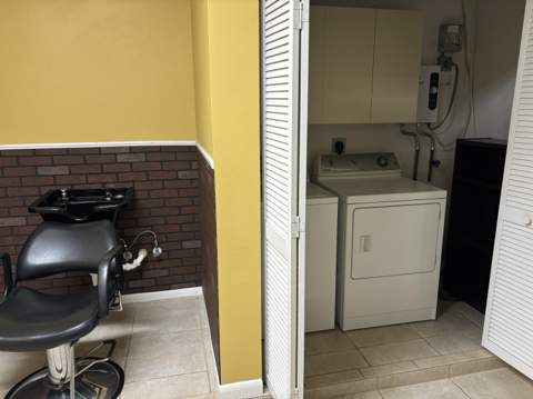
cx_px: 266
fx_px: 400
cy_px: 200
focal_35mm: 26
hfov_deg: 67.4
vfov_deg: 53.0
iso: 250
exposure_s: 1/60
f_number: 1.6
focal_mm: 5.96
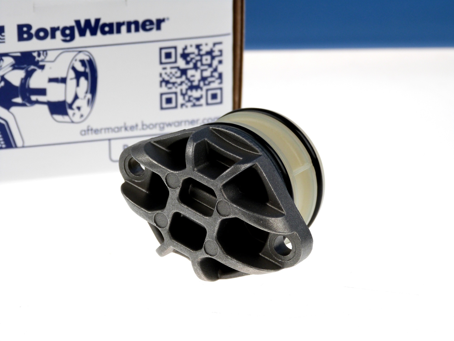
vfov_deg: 12.6
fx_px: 1548
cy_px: 170
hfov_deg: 16.7
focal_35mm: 118
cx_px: 227
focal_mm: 21.2
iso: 100
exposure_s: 1/125
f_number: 3.5
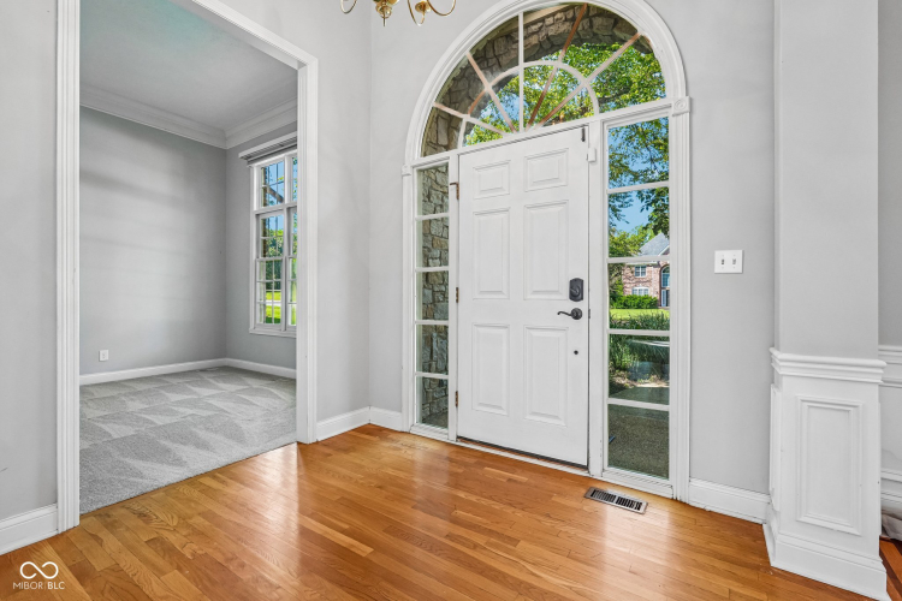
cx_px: 451
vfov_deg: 73.7
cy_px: 300
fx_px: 401
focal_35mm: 16
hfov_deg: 96.7
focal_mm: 16
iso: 400
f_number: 8
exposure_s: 1/30
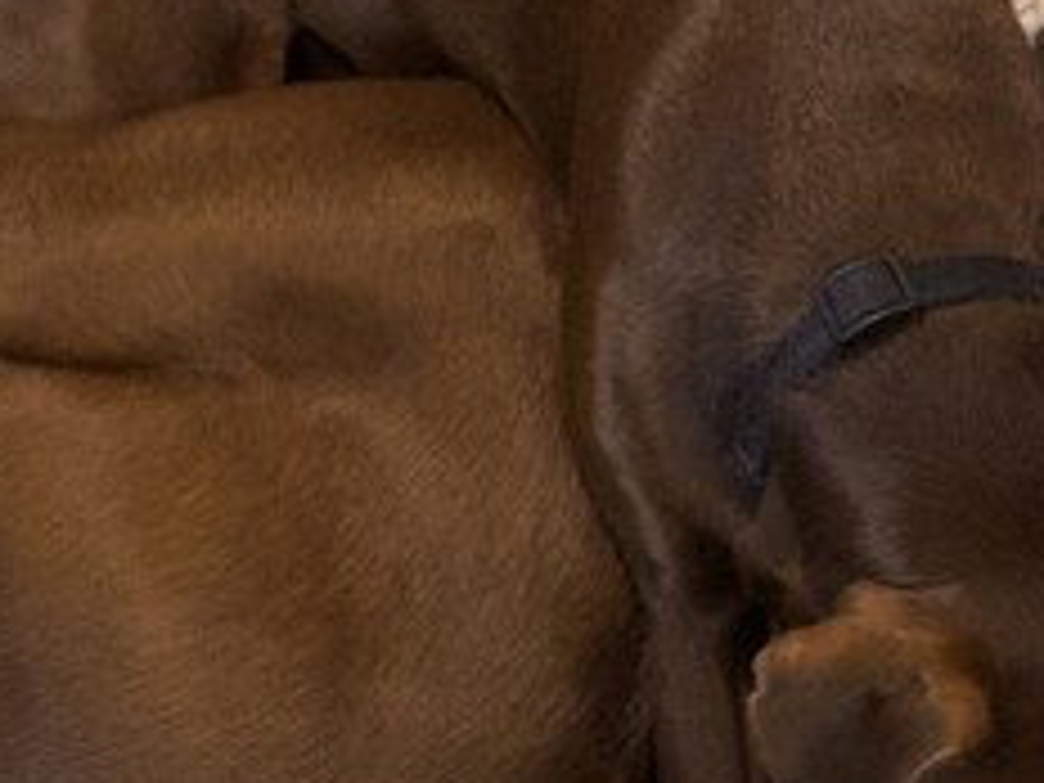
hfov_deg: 15.7
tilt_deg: -65.4
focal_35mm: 124
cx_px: 99
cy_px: 486
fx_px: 3740
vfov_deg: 11.9
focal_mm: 6.76
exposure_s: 1/60
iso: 500
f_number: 1.78
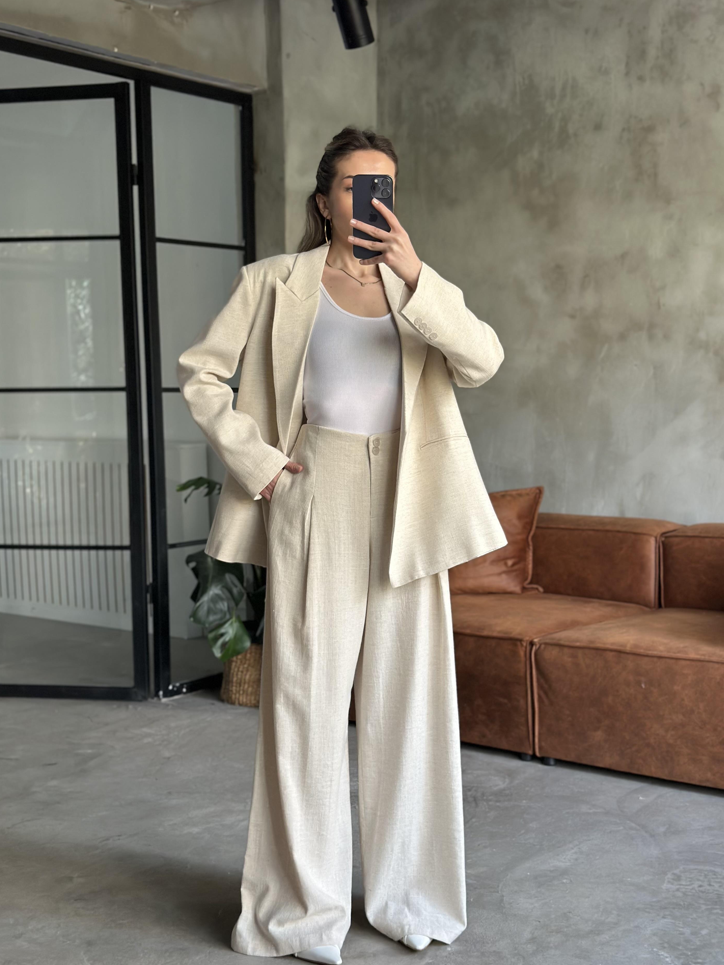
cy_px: 470
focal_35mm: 52
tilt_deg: -18.1
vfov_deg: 36.8
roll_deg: +0.7
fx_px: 1450
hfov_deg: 28.0
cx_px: 344
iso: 125
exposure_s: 1/85
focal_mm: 6.86
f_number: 1.78
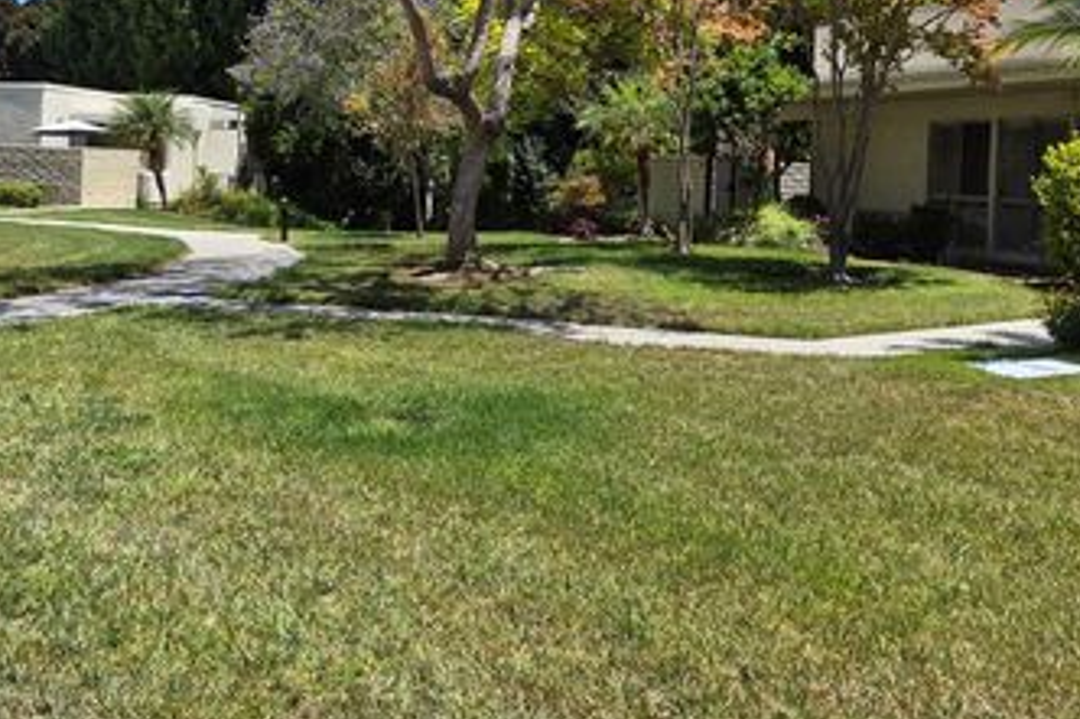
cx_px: 462
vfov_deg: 36.2
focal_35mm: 36
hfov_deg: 53.0
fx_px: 1079
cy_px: 200
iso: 80
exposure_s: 1/4880
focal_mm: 5.4
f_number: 1.8
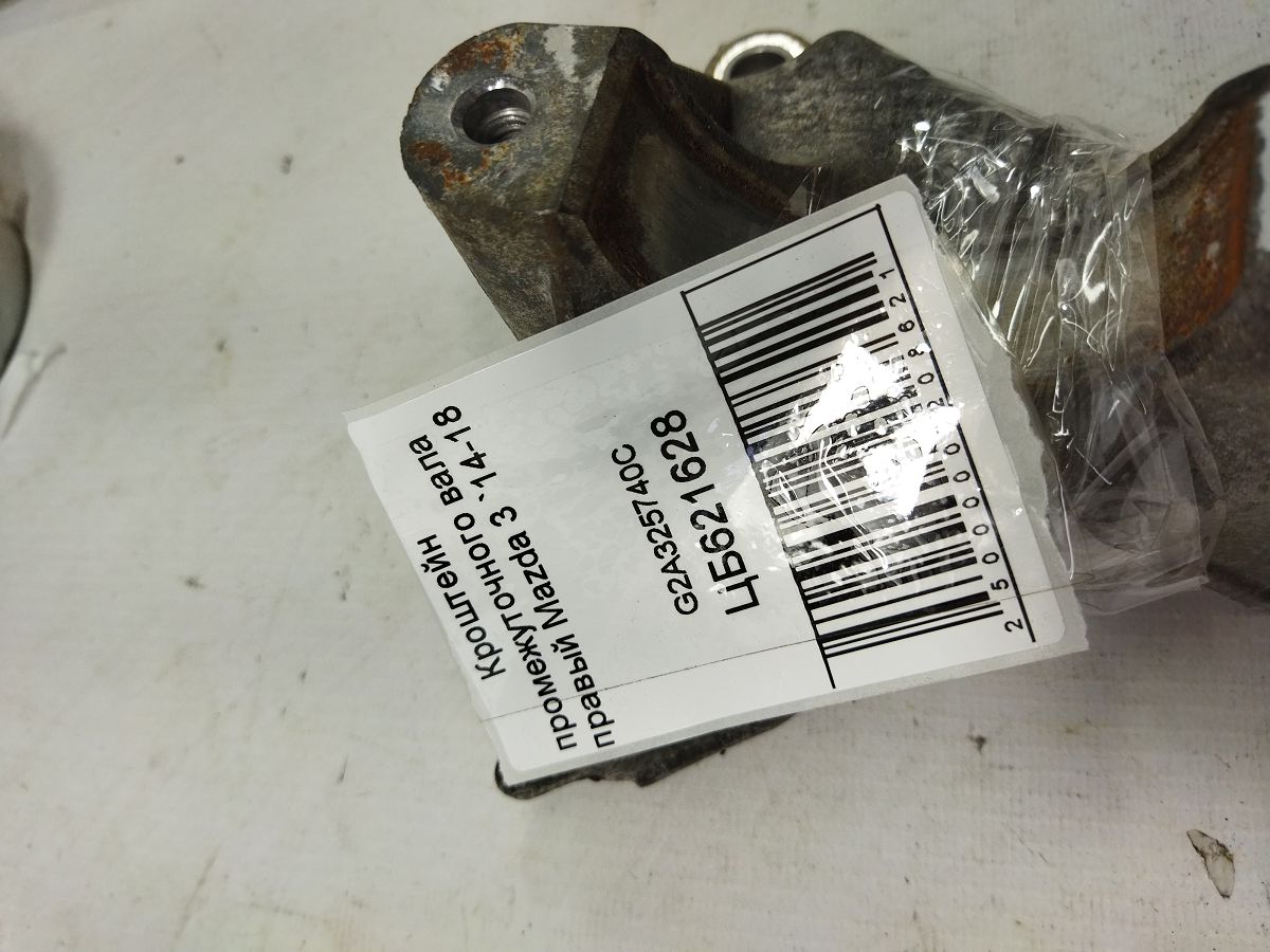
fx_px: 991
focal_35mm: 27
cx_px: 635
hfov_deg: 65.3
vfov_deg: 51.4
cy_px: 476
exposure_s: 1/266
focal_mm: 4.71
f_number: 1.79
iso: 100
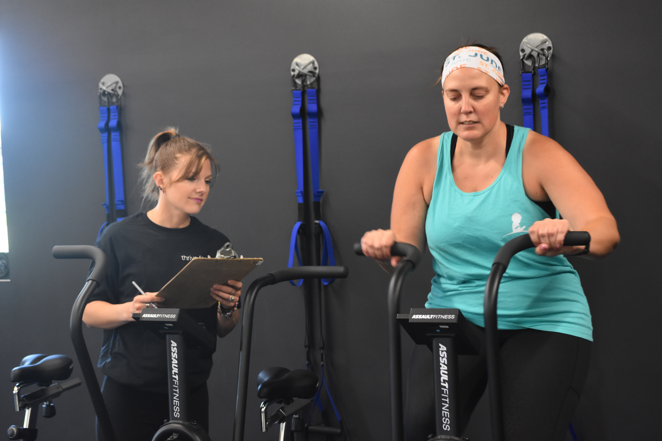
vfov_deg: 23.8
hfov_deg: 35.1
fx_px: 1048
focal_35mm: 57
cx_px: 331
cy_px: 220
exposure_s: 1/60
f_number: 5
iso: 1600
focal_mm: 38
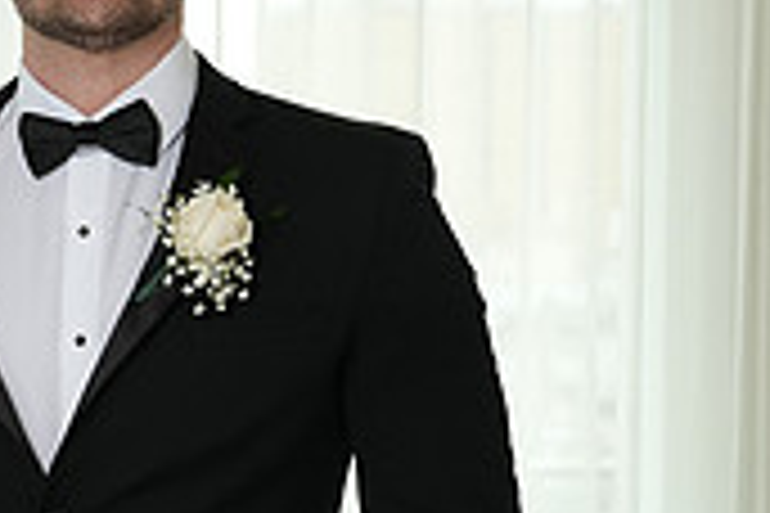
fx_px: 3272
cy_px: 290
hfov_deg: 13.1
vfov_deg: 9.0
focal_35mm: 153
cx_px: -162
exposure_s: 1/200
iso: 640
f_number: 4
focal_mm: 45
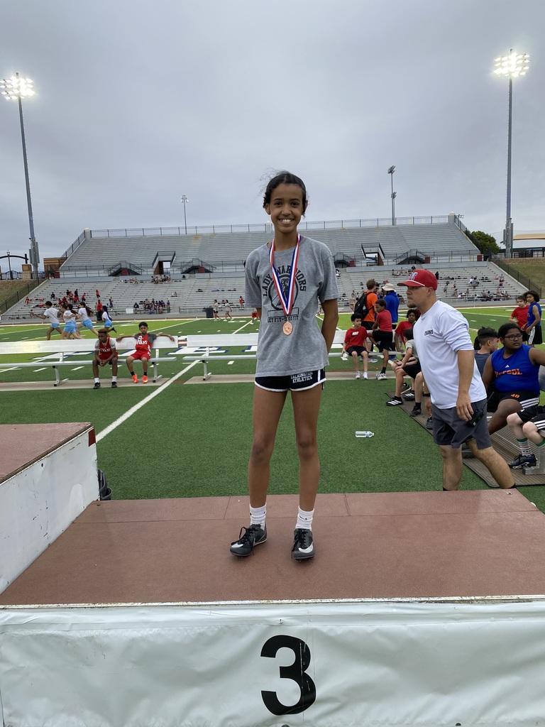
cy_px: 364
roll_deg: +1.9
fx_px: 546
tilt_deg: -6.6
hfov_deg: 53.1
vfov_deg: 67.3
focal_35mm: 26
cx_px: 272
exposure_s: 1/616
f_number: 1.8
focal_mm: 4.25
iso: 32
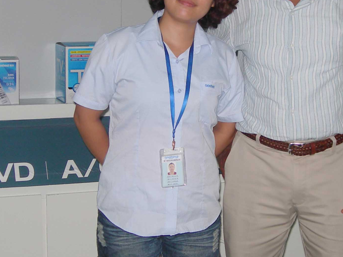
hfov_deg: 23.2
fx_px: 832
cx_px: 235
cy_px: 108
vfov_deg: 17.6
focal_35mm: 84
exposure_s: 1/60.1
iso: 50
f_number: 2.8
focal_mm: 7.8
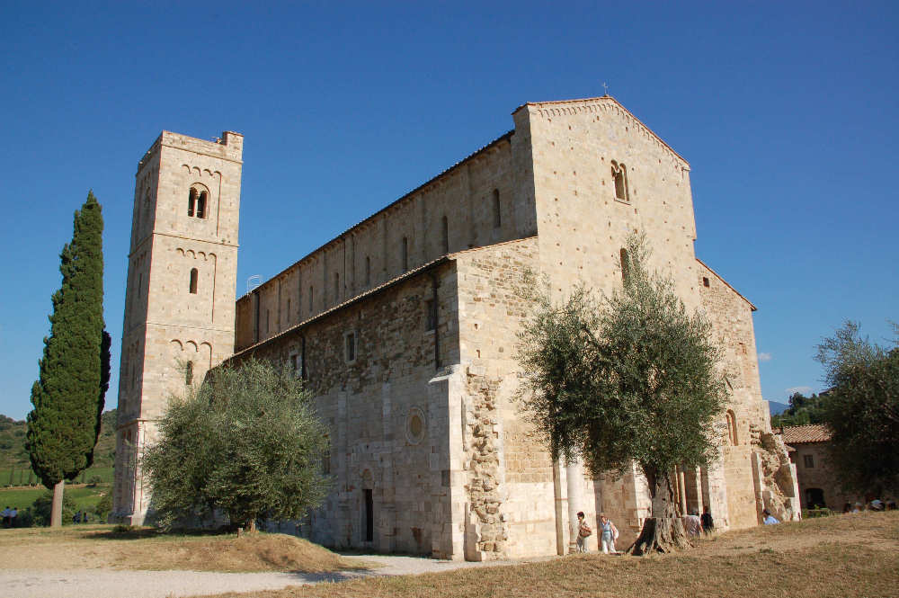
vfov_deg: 47.9
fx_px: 674
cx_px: 450
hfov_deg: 67.4
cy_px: 299
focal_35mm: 27
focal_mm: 18
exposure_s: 1/250
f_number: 16
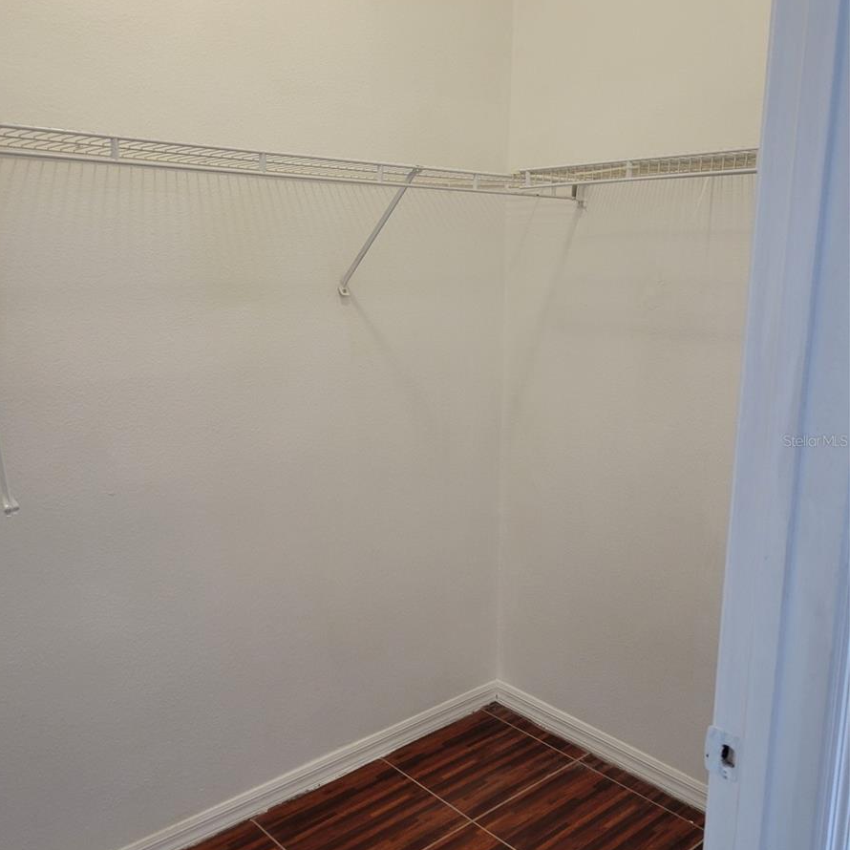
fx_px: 861
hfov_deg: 52.5
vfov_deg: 52.5
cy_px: 440
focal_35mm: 31
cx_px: 421
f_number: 1.8
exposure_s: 1/60
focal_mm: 5.4
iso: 200
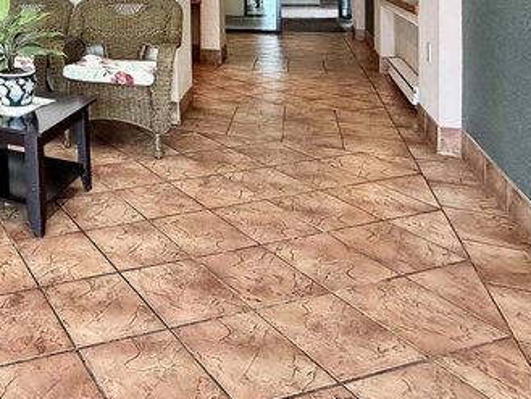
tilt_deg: -2.4
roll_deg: +1.9
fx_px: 522
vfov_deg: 37.1
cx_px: -32
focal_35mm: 34
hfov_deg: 43.7
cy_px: -6
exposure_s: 1/60
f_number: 2.2
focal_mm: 2.22
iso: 400
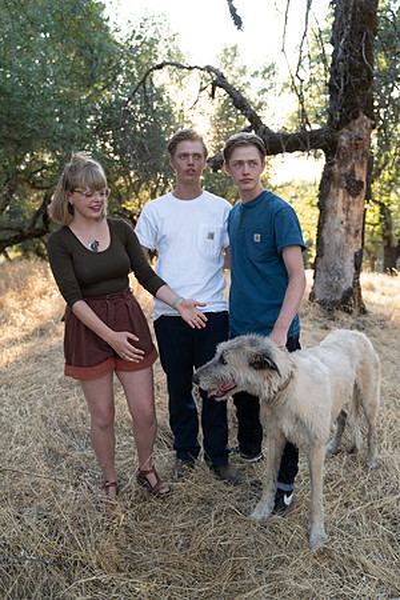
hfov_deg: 42.3
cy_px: 300
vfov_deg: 60.3
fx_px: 517
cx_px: 200
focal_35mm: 31
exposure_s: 1/160
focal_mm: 31
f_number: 2.8
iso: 250
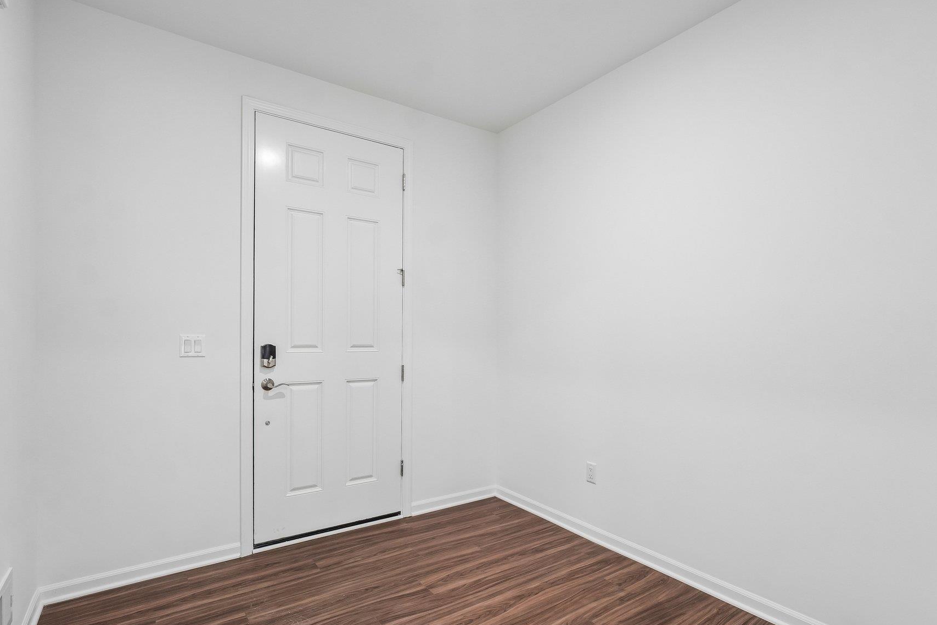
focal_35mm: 18
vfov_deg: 67.2
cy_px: 342
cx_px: 487
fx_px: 468
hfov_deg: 90.0
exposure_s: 1/10
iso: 400
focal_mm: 10
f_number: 8
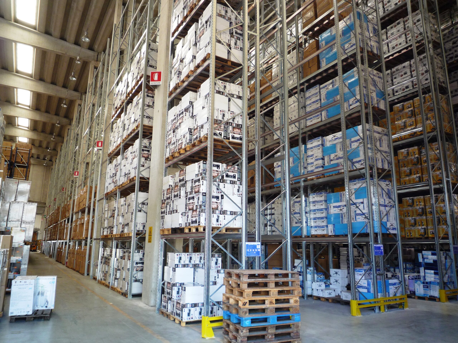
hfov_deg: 69.4
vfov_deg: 54.9
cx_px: 229
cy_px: 172
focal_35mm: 25
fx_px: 331
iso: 125
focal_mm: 4.4
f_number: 2.8
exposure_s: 1/30
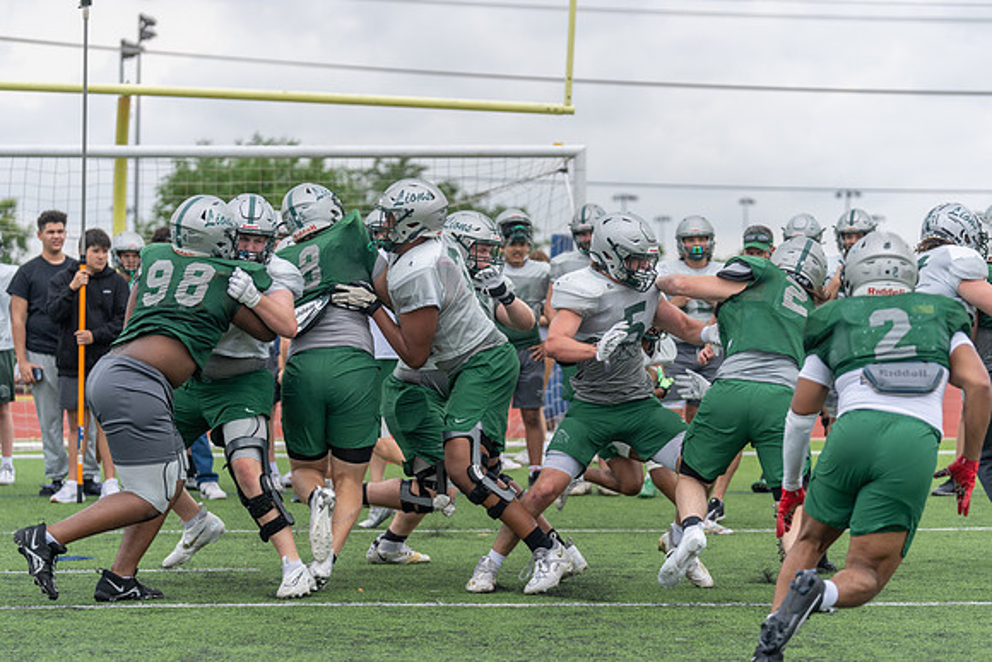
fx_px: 3363
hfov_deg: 16.8
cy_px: 331
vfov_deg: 11.2
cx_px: 496
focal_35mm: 122
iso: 200
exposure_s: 1/1250
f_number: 3.5
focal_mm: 116
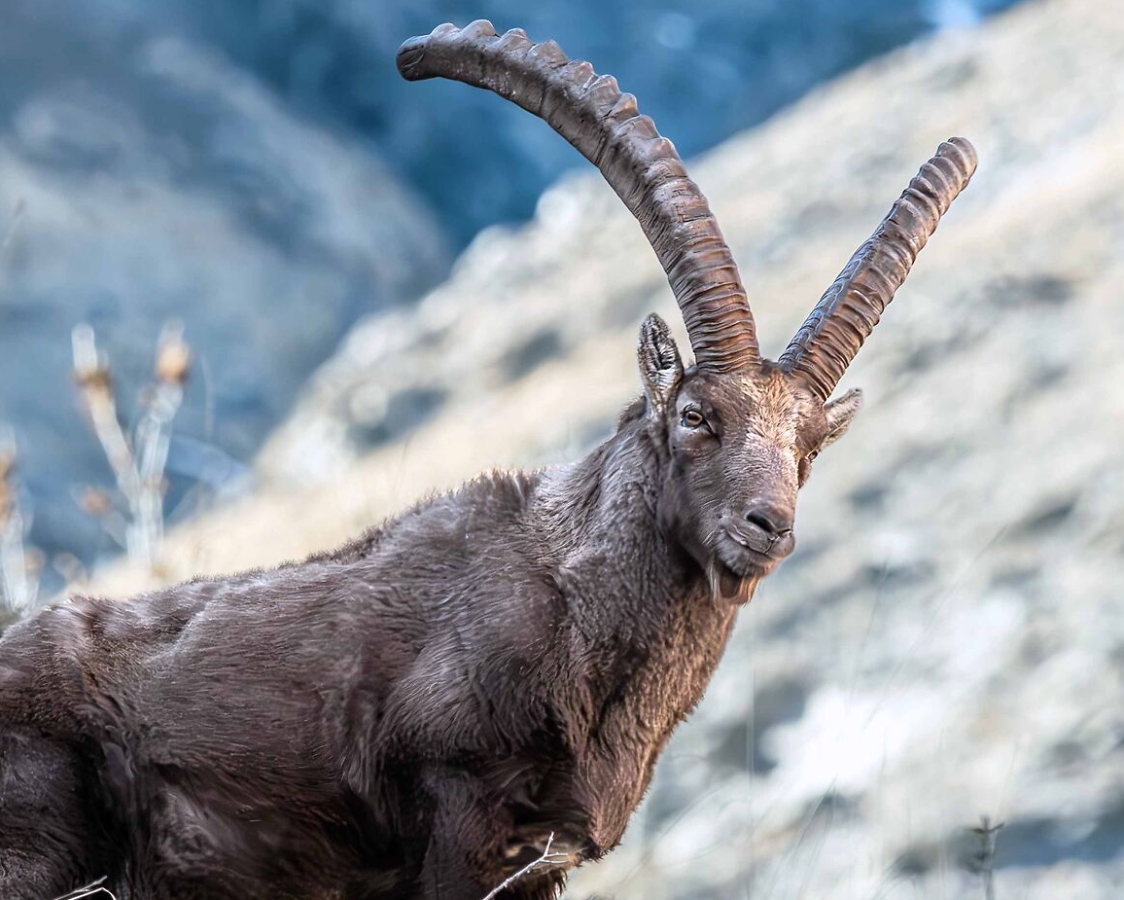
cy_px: 649
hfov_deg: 1.7
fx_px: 37927
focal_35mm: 1140
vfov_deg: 1.4
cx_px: 589
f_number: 8
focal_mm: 390
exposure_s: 1/1600
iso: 5600
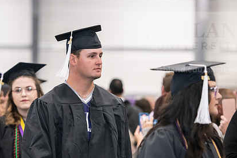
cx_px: 106
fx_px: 1211
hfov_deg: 11.2
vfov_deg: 7.5
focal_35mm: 184
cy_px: 82
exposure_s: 1/200
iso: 3200
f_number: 3.2
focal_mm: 130
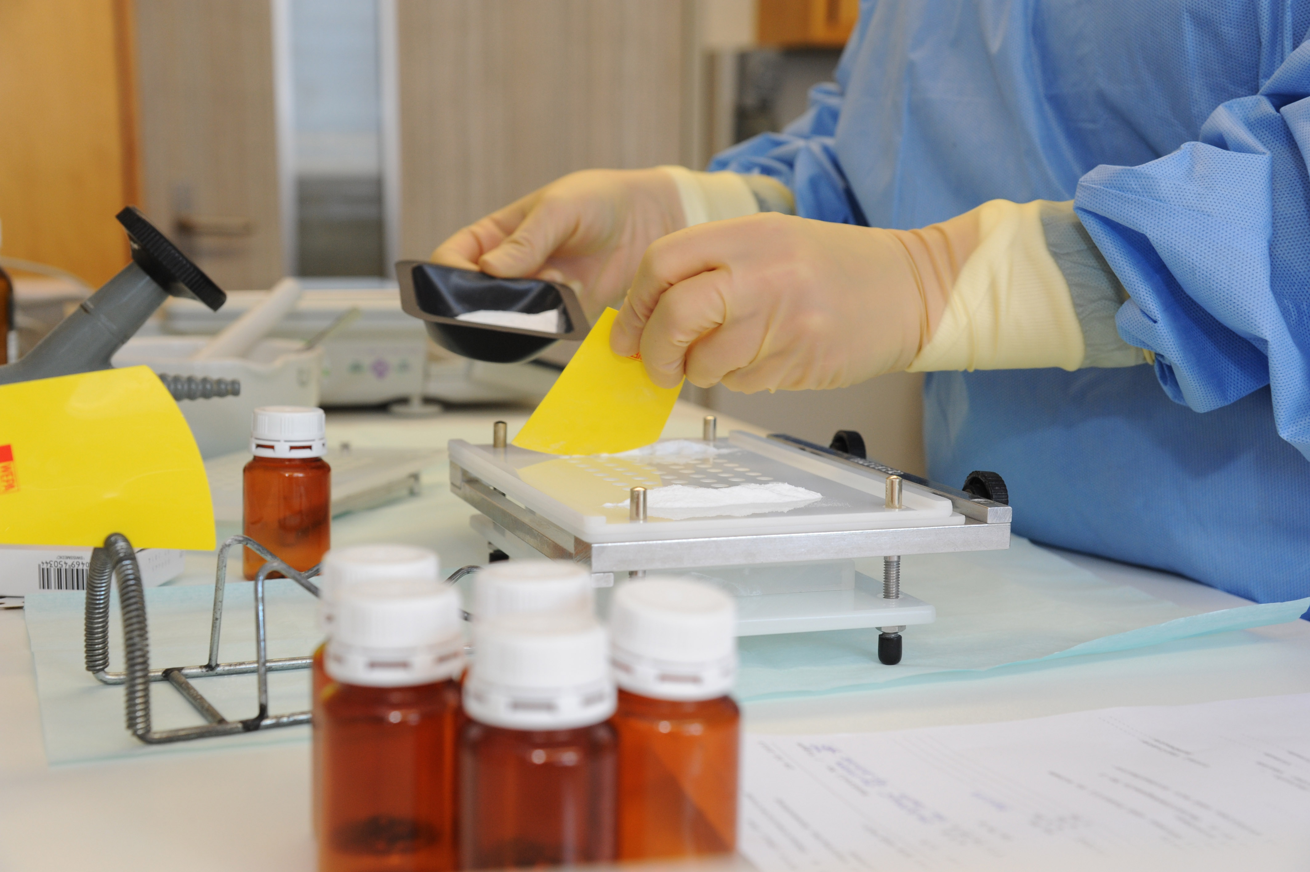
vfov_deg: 26.0
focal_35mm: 52
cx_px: 655
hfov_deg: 38.2
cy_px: 436
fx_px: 1891
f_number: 6.3
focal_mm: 52
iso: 1000
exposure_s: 1/100
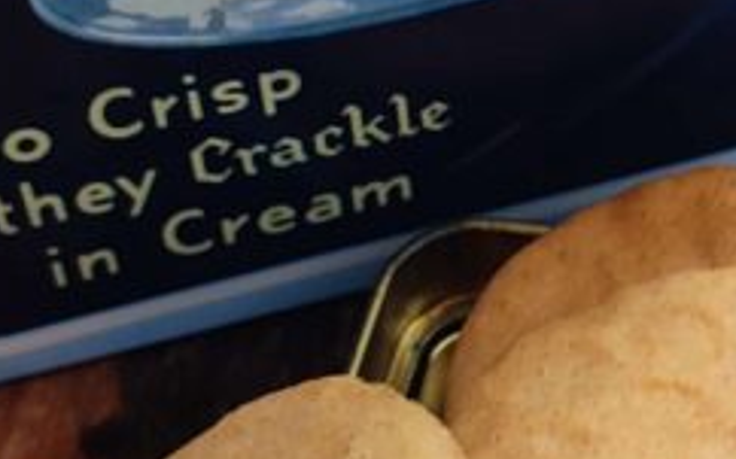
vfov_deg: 12.4
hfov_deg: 19.3
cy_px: 255
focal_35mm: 105
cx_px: 715
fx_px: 2105
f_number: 1.9
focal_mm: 6.04
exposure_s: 1/33
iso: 312
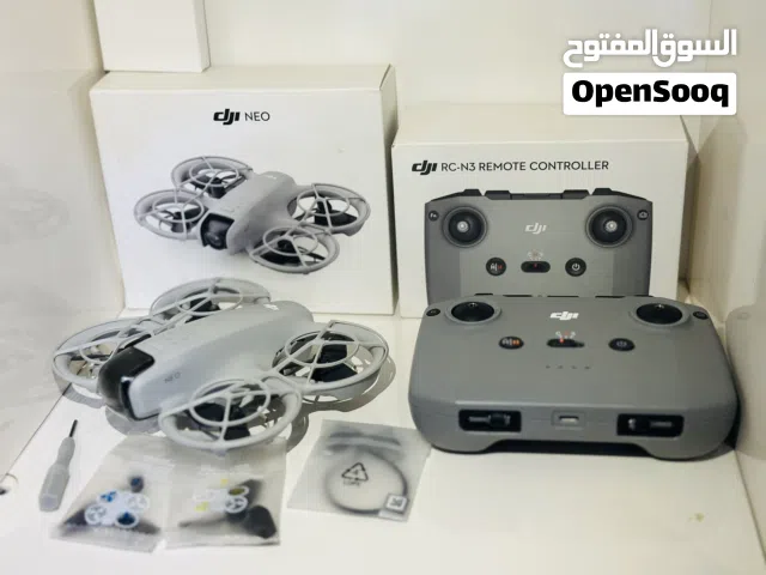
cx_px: 383
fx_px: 1062
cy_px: 288
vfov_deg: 30.3
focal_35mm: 48
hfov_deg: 39.7
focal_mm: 6.86
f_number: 1.78
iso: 125
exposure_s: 1/50
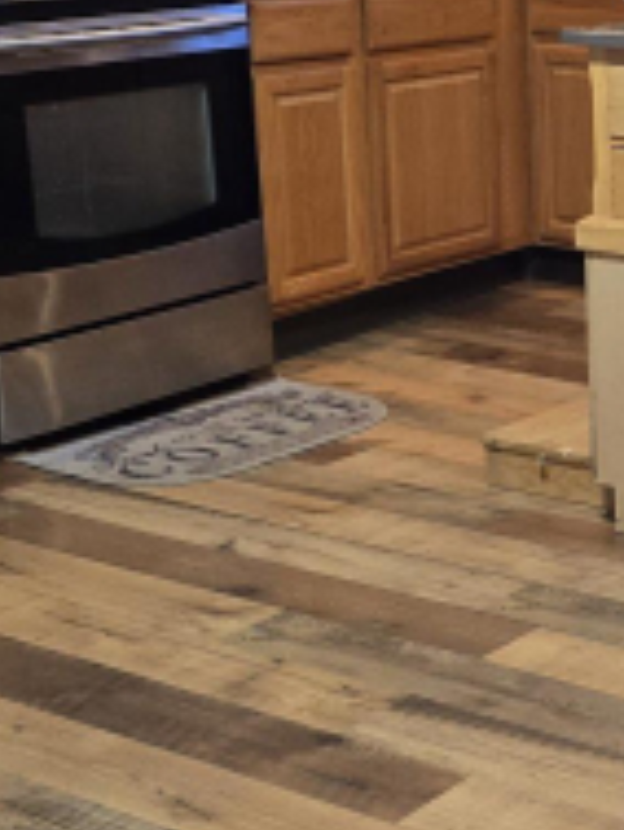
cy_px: 336
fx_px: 1945
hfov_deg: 17.3
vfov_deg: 24.1
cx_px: 769
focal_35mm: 81
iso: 250
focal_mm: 6.3
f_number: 1.7
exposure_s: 1/120
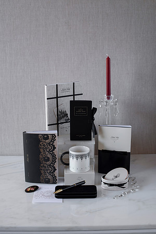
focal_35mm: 50
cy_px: 117
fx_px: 325
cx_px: 78
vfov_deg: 39.6
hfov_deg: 27.0
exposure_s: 1/5
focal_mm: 50
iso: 200
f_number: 16
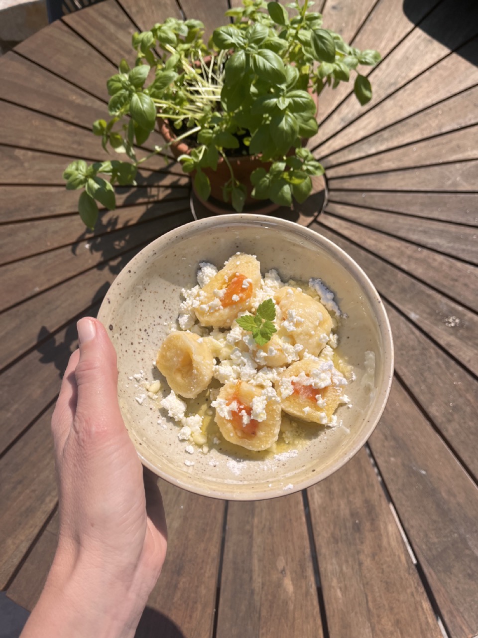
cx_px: 239
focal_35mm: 26
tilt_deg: -63.2
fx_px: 479
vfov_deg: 67.3
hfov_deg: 53.1
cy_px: 319
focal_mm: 5.1
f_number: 1.6
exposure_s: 1/6173
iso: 50
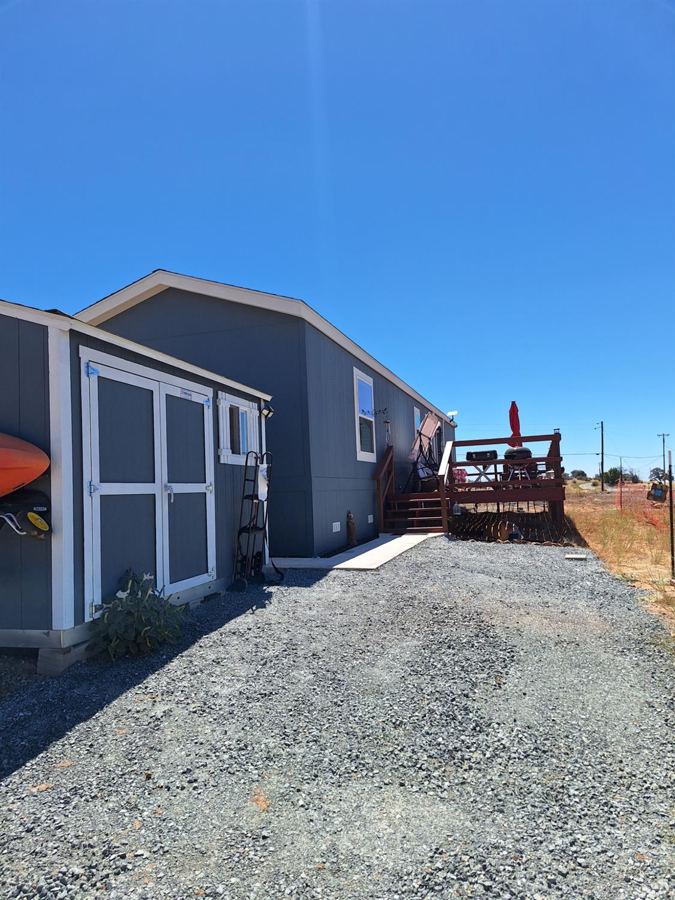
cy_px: 450
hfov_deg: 58.9
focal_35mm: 23
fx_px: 598
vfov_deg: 73.9
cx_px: 338
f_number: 1.8
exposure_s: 1/2778
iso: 40
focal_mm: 5.54
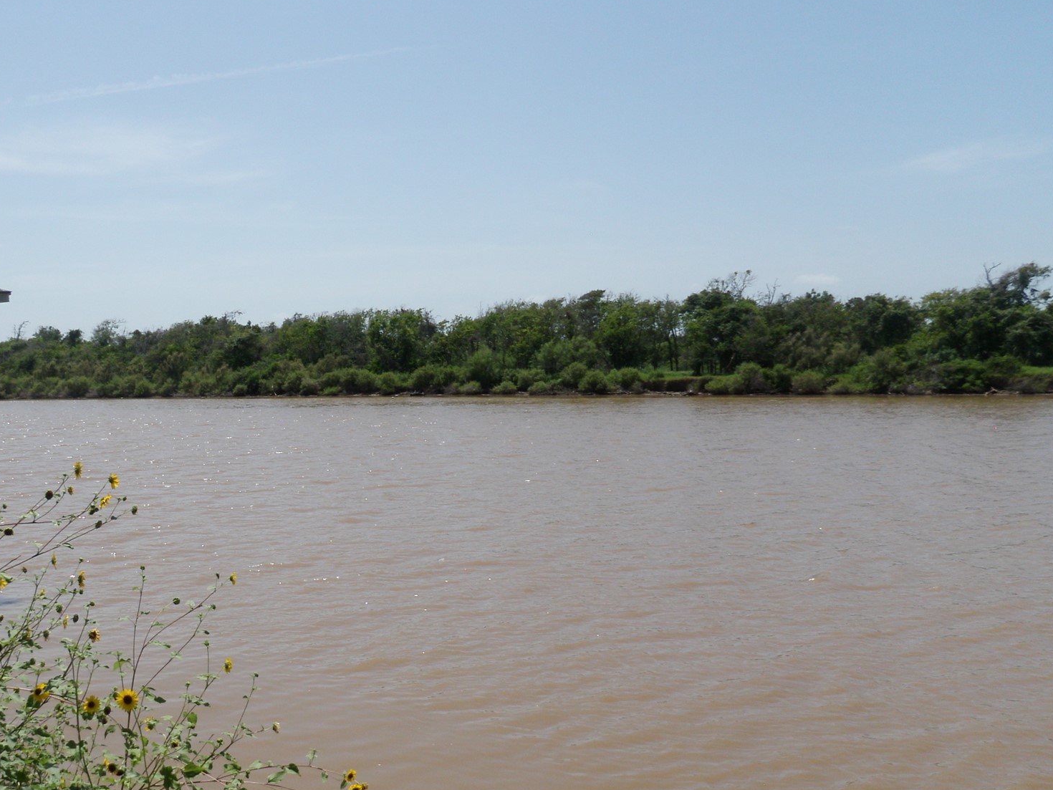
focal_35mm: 39
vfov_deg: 36.4
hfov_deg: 46.8
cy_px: 529
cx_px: 322
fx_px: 1187
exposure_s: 1/400
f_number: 5
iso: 50
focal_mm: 5
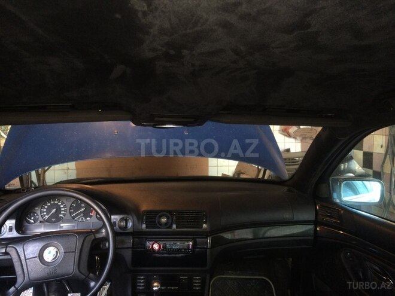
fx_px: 331
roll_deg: +0.8
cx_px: 198
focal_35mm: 29
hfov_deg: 61.7
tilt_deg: -4.4
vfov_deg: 48.2
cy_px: 148
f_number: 2.2
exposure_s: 1/33
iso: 125
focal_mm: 4.15
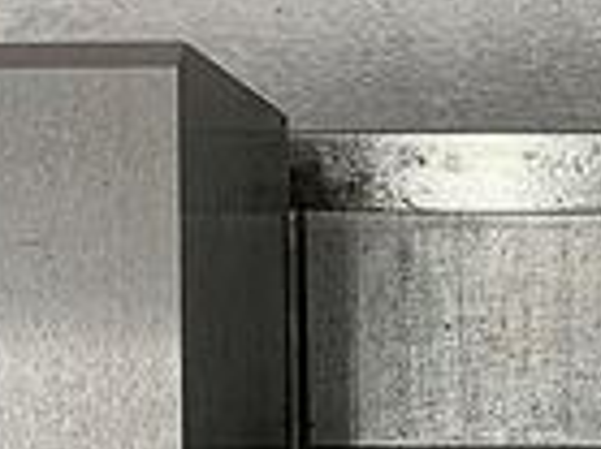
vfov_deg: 12.1
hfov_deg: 15.7
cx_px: 765
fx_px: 2082
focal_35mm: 120
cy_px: 531
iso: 80
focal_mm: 4.25
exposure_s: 1/121
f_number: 1.8
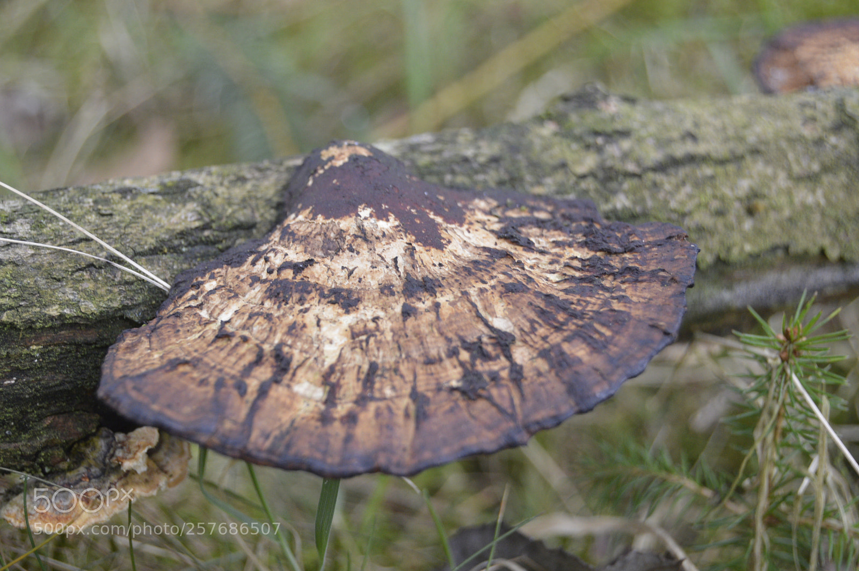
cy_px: 286
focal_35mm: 82
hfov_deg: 24.6
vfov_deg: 16.5
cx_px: 430
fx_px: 1967
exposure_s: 1/60
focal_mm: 55
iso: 720
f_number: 5.6
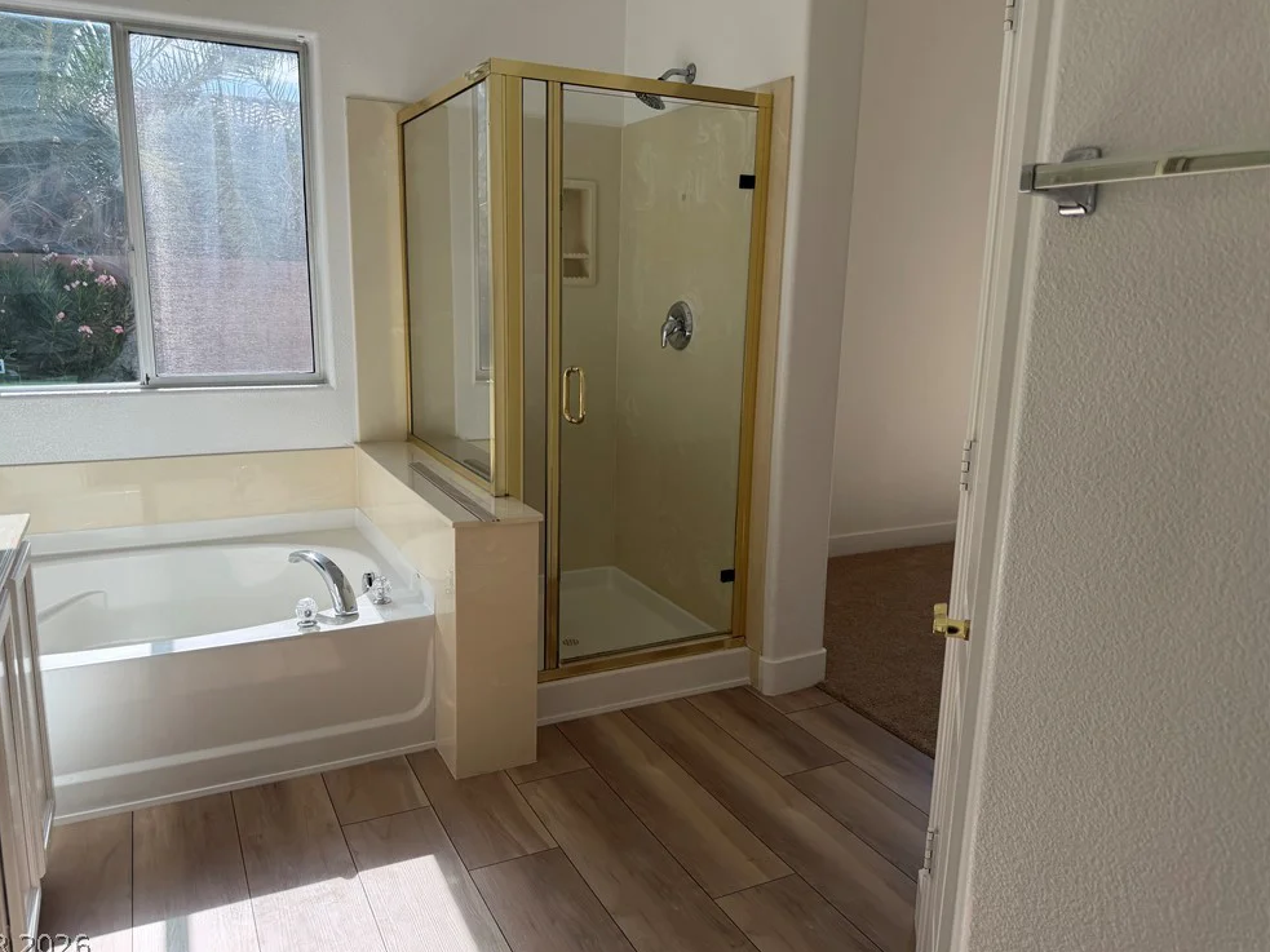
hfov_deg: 69.4
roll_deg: -1.0
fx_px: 917
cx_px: 610
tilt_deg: -11.5
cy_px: 470
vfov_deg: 54.9
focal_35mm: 25
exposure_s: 1/1192
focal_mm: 6.76
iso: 100
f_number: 1.78
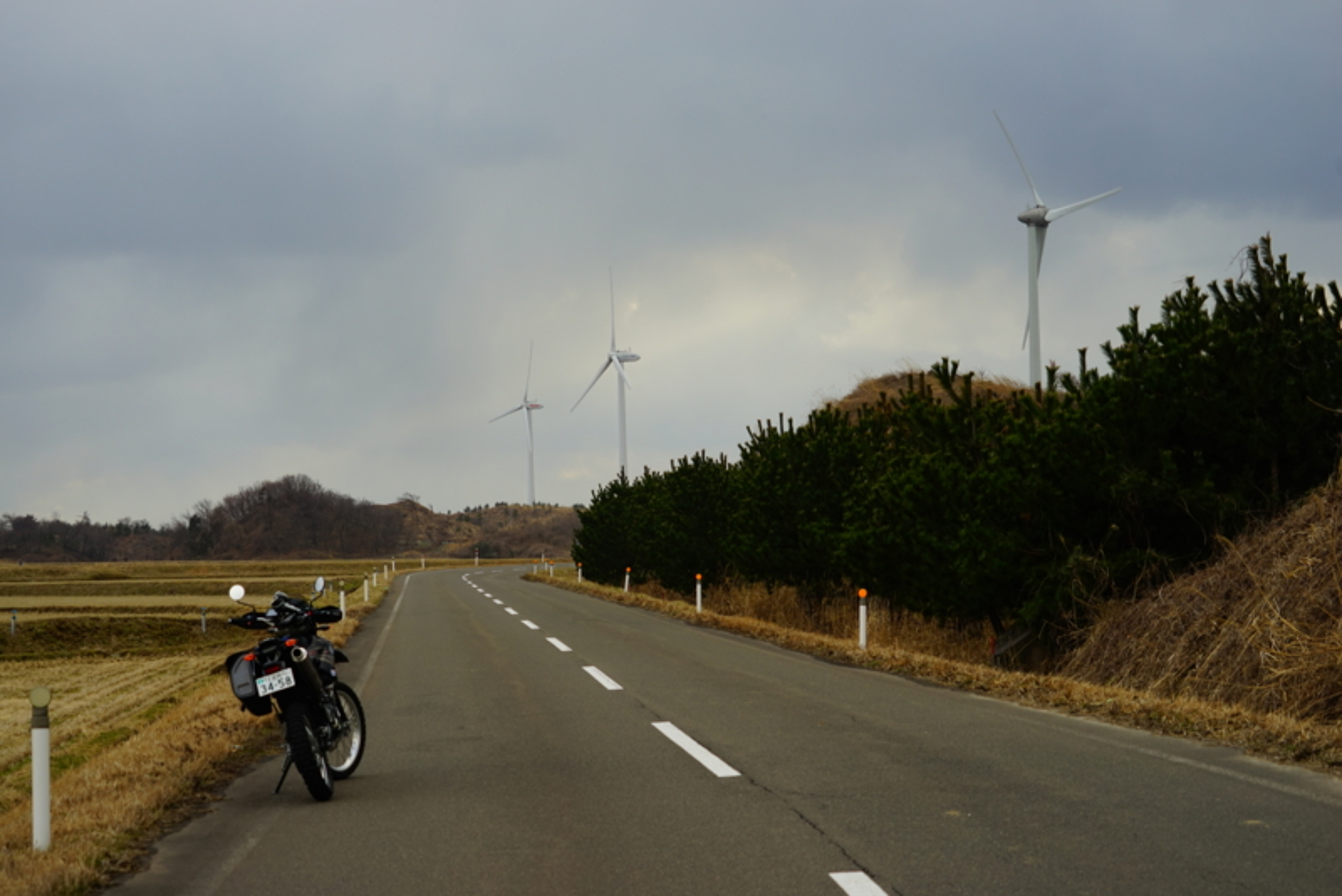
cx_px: 671
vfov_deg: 21.9
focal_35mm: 62
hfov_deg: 32.4
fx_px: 2312
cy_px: 448
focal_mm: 62
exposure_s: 1/90
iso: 100
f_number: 5.6
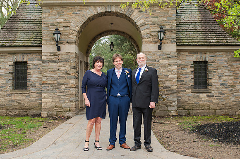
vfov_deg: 31.0
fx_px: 287
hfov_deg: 45.3
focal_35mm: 43
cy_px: 89
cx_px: 123
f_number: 3.2
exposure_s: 1/320
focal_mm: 35
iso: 500
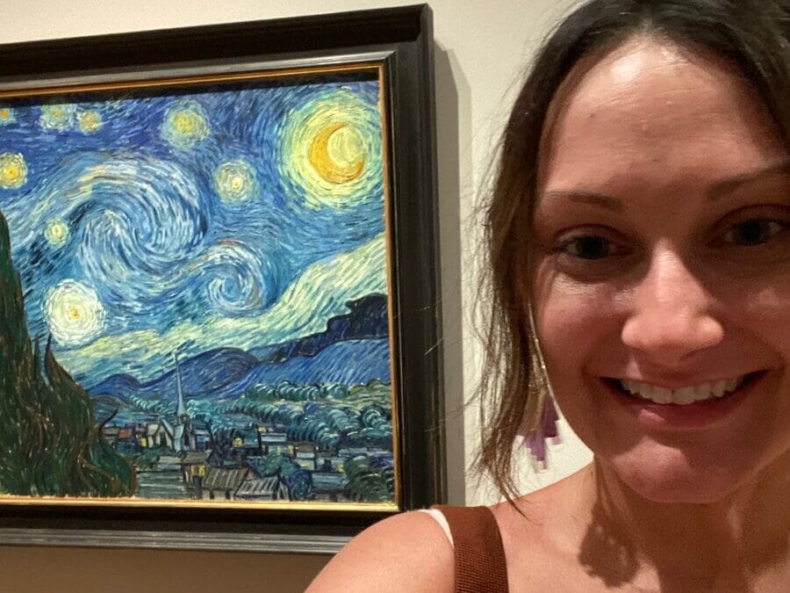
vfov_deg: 46.8
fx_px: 685
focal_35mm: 30
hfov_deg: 60.0
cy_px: 296
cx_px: 395
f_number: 2.2
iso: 640
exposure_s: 1/20
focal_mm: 2.71
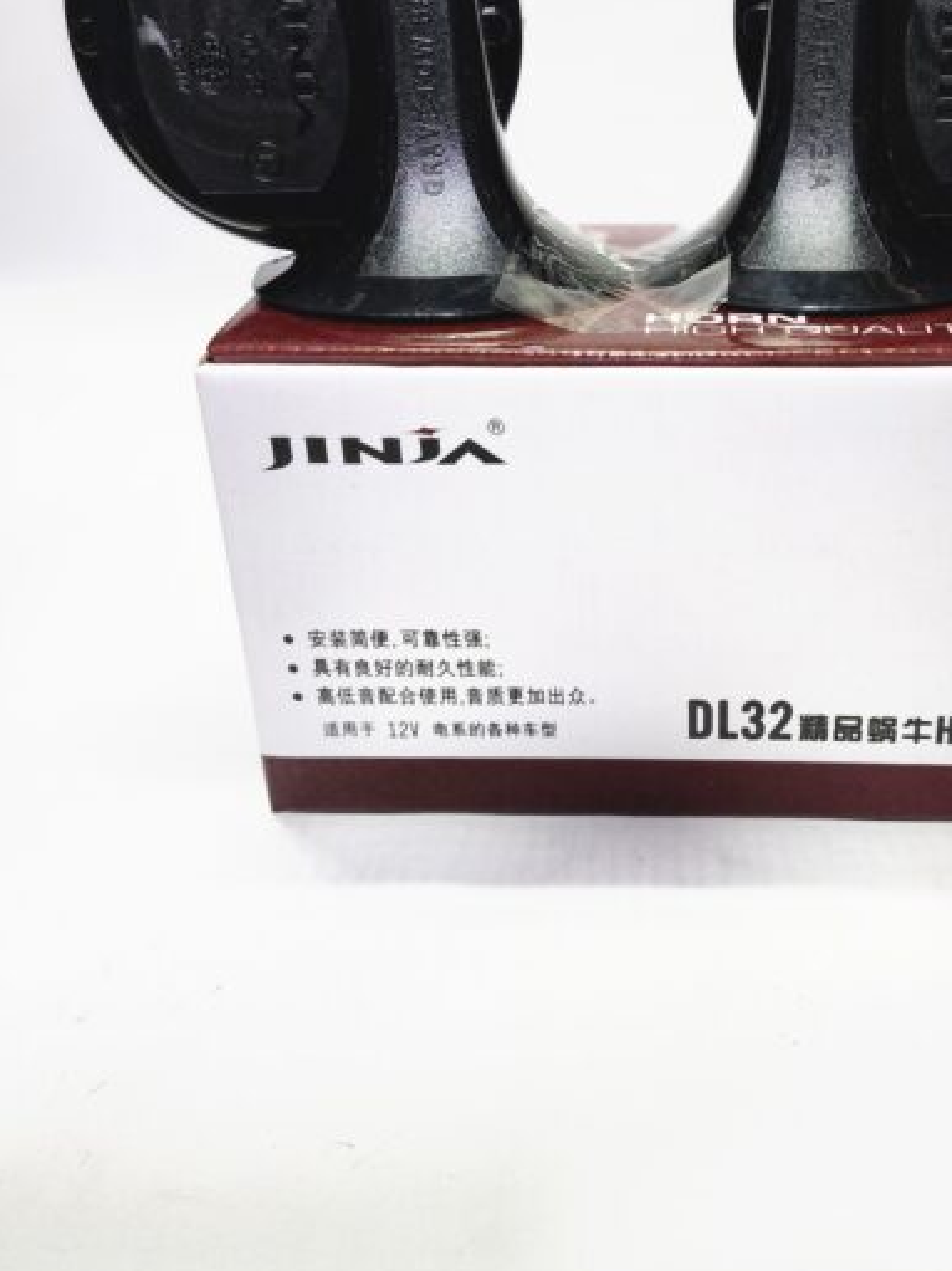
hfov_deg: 39.0
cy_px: 552
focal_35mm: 36
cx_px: 664
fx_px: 1321
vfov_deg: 51.2
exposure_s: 1/120
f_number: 1.8
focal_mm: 6.4
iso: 125
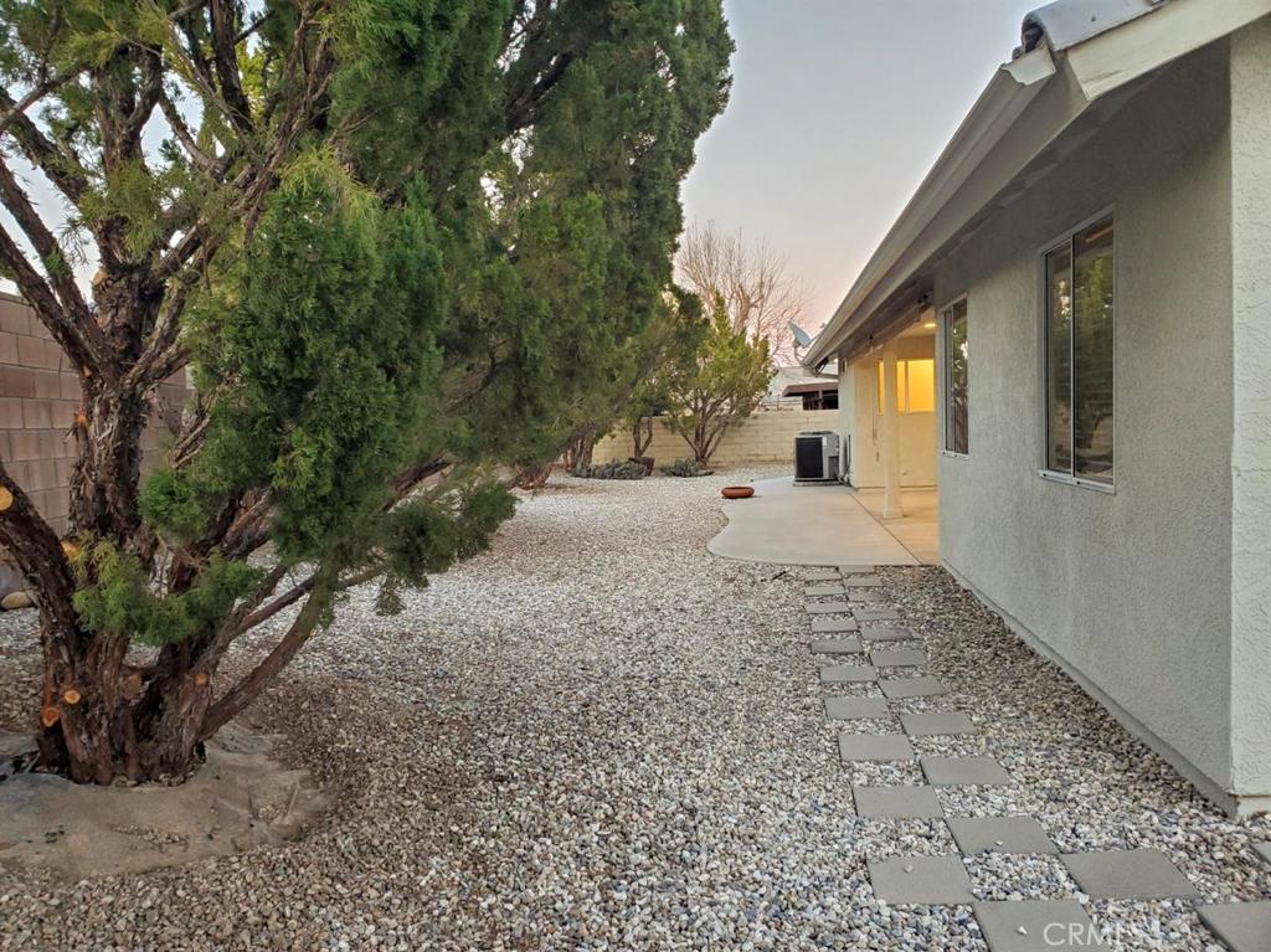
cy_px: 476
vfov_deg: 53.0
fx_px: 954
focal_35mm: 26
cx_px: 636
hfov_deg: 67.3
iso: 200
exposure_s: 1/30
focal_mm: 4.3
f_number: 2.4
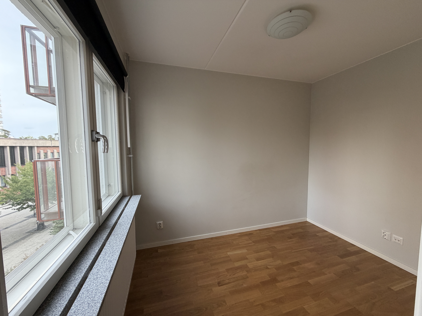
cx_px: 211
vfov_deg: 85.7
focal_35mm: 14
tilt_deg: -4.2
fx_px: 171
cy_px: 158
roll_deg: +0.6
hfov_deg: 102.1
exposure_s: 1/121
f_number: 2.2
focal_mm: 2.22
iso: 160
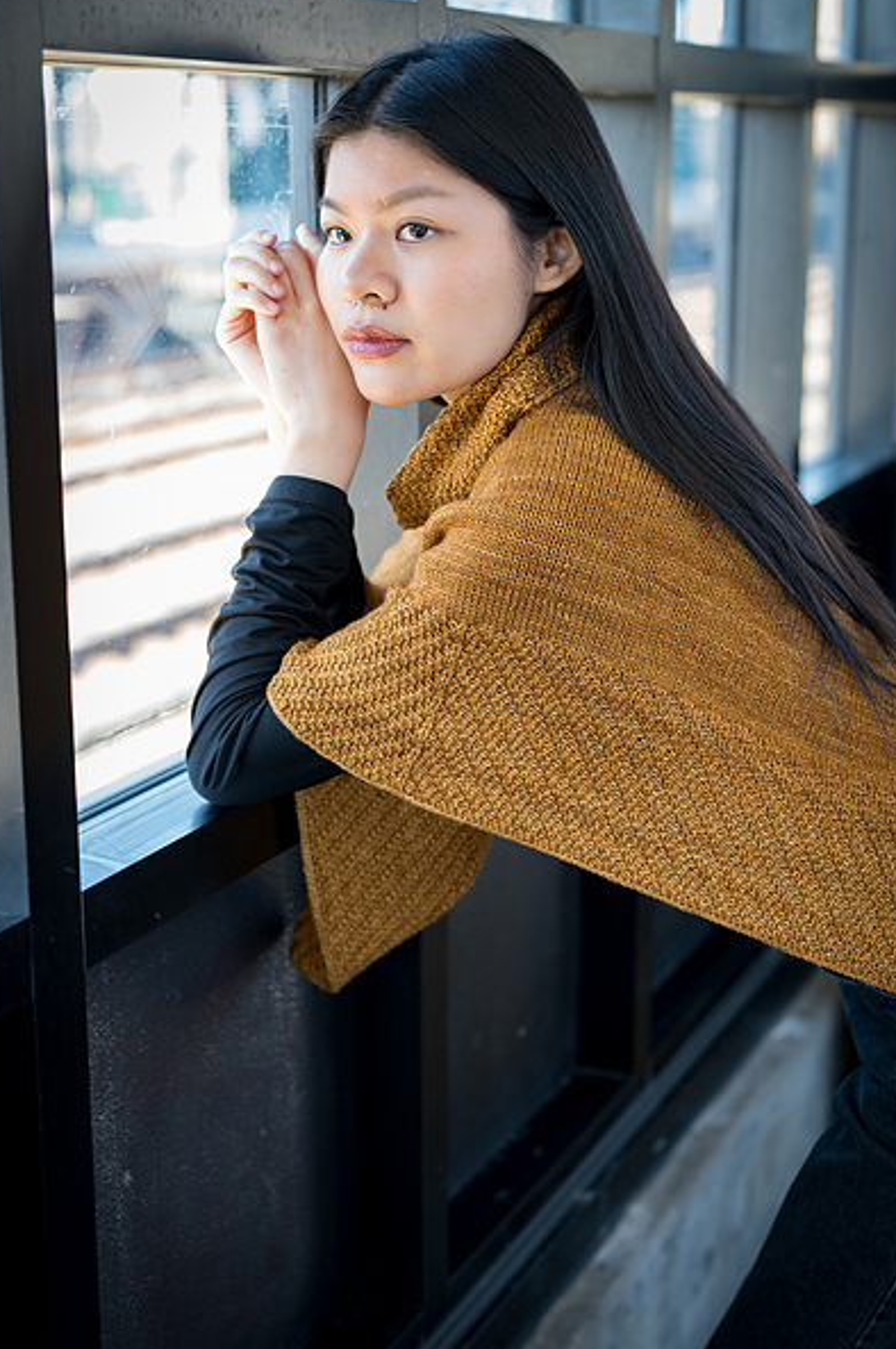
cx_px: 450
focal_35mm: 54
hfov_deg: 25.0
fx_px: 2021
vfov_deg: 36.9
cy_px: 694
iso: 400
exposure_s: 1/160
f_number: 3.2
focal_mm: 50
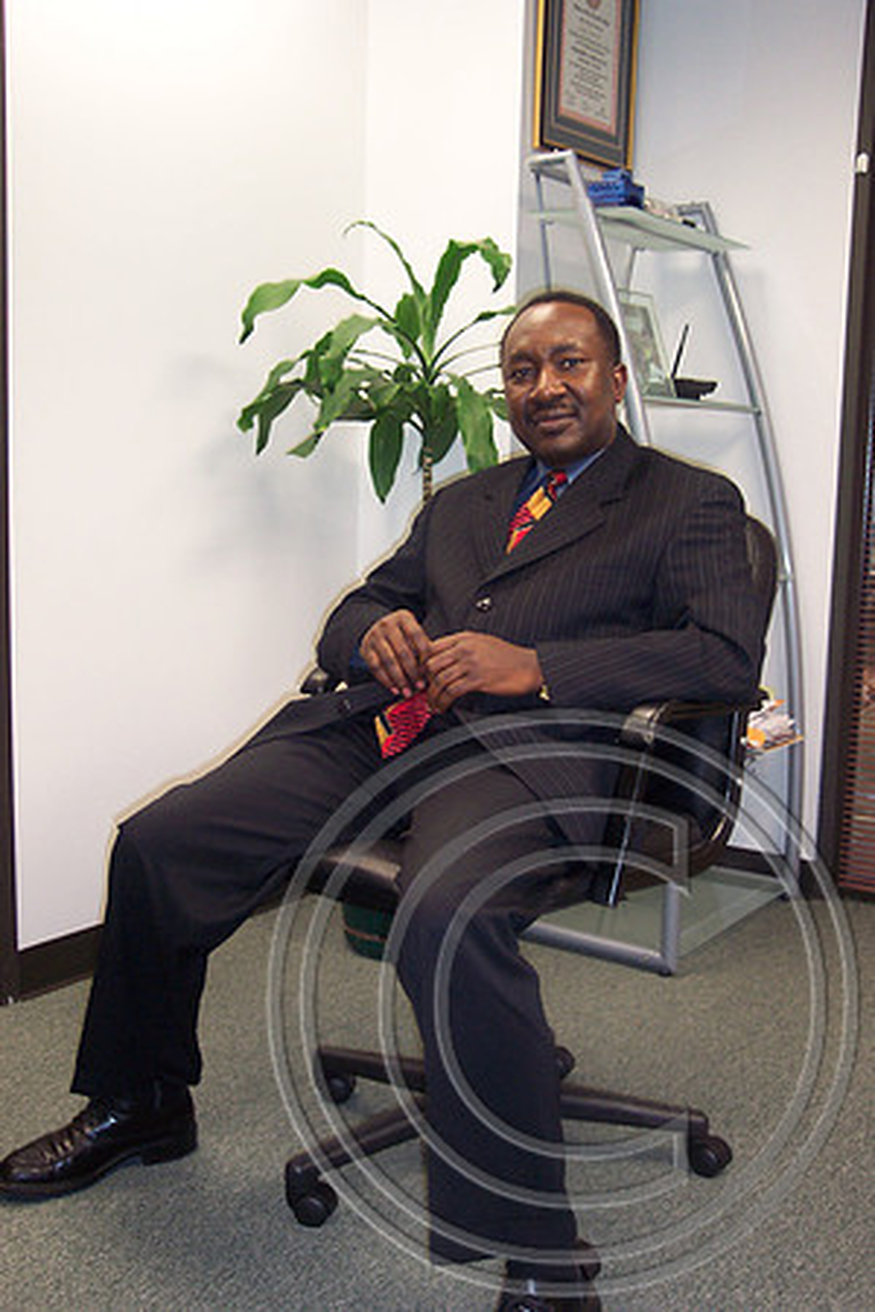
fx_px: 1385
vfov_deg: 50.7
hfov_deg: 35.1
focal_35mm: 38
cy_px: 656
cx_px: 438
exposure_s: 1/30
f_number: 2.8
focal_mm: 8
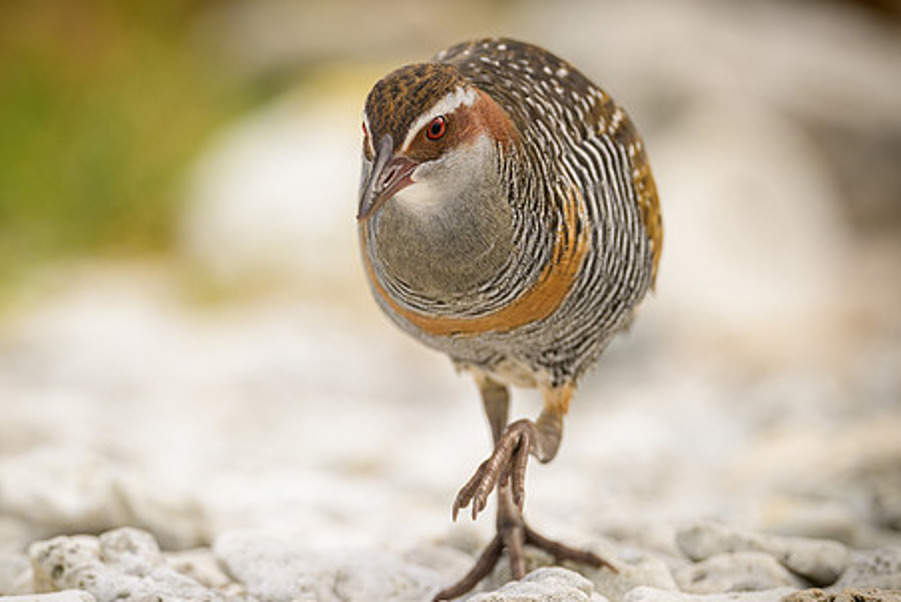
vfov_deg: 1.9
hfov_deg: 2.8
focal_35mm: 739
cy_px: 326
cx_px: 392
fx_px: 18507
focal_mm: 500
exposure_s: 1/1600
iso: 560
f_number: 5.6
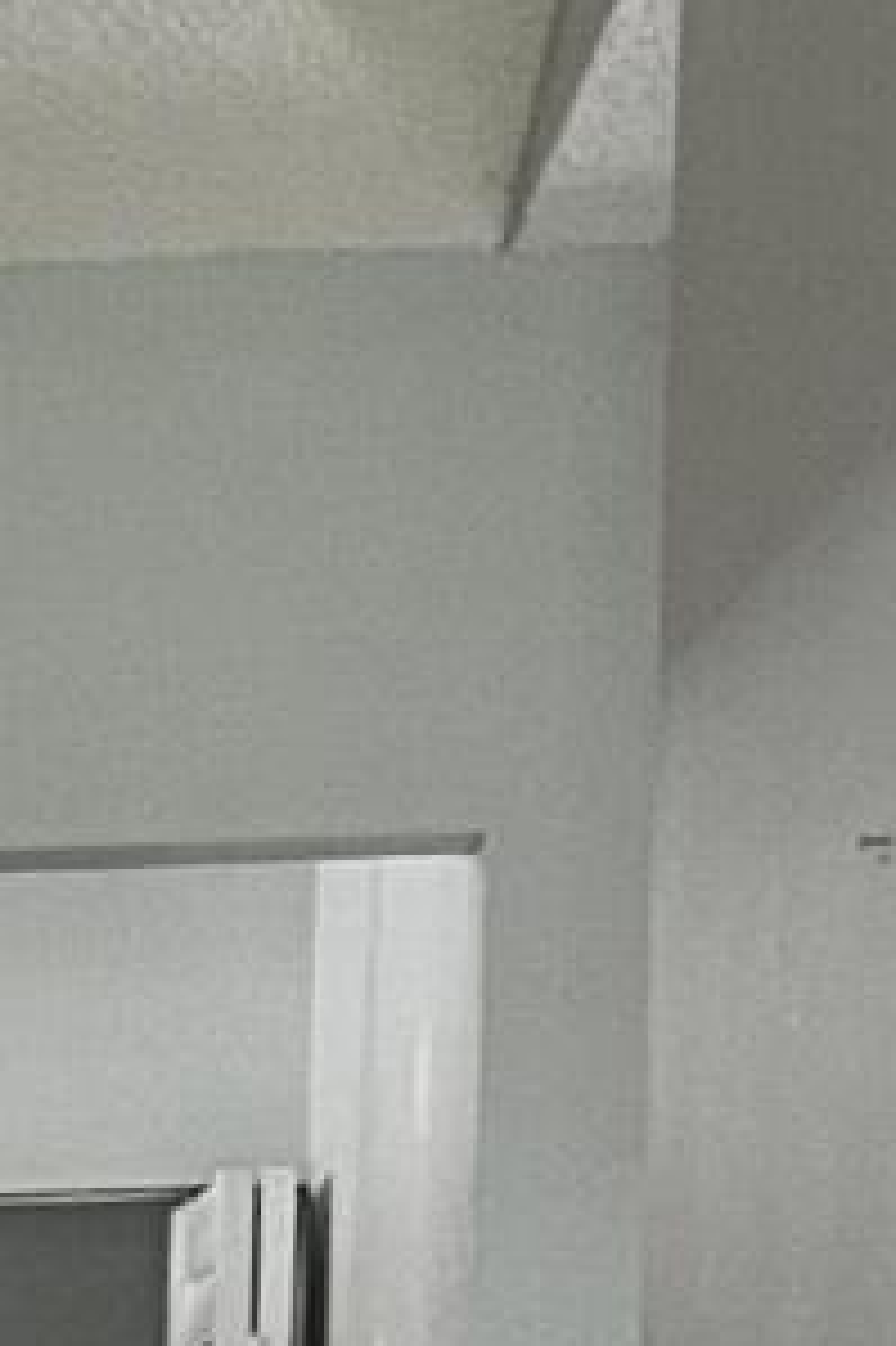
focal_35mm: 181
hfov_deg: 7.1
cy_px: 2404
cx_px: -1270
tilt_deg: -4.6
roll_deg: +0.8
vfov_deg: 10.7
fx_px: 6765
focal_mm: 4.2
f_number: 1.6
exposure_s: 1/60
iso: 160
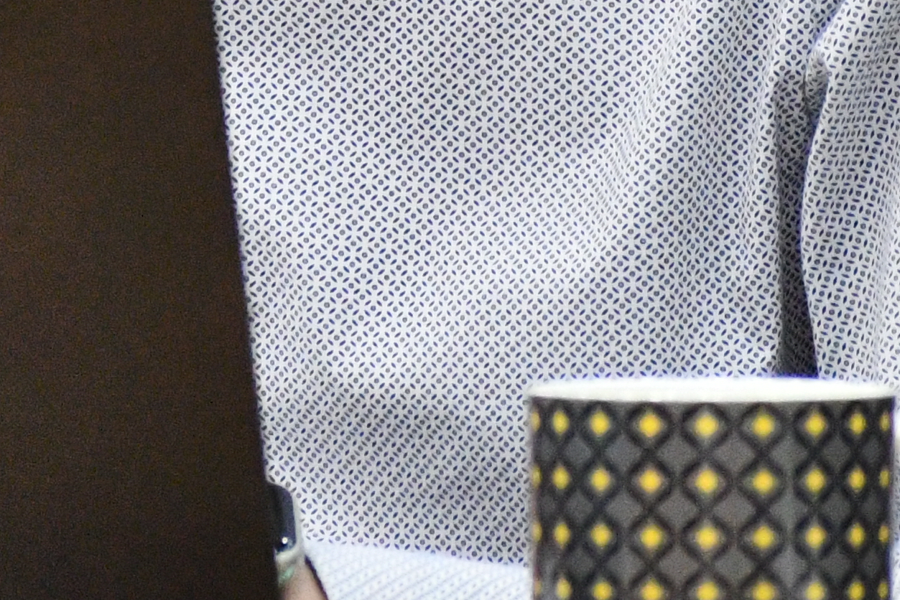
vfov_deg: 1.1
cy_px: -600
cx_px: 189
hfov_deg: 1.6
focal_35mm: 1266
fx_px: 31655
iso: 5000
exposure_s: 1/200
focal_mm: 190
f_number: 5.3
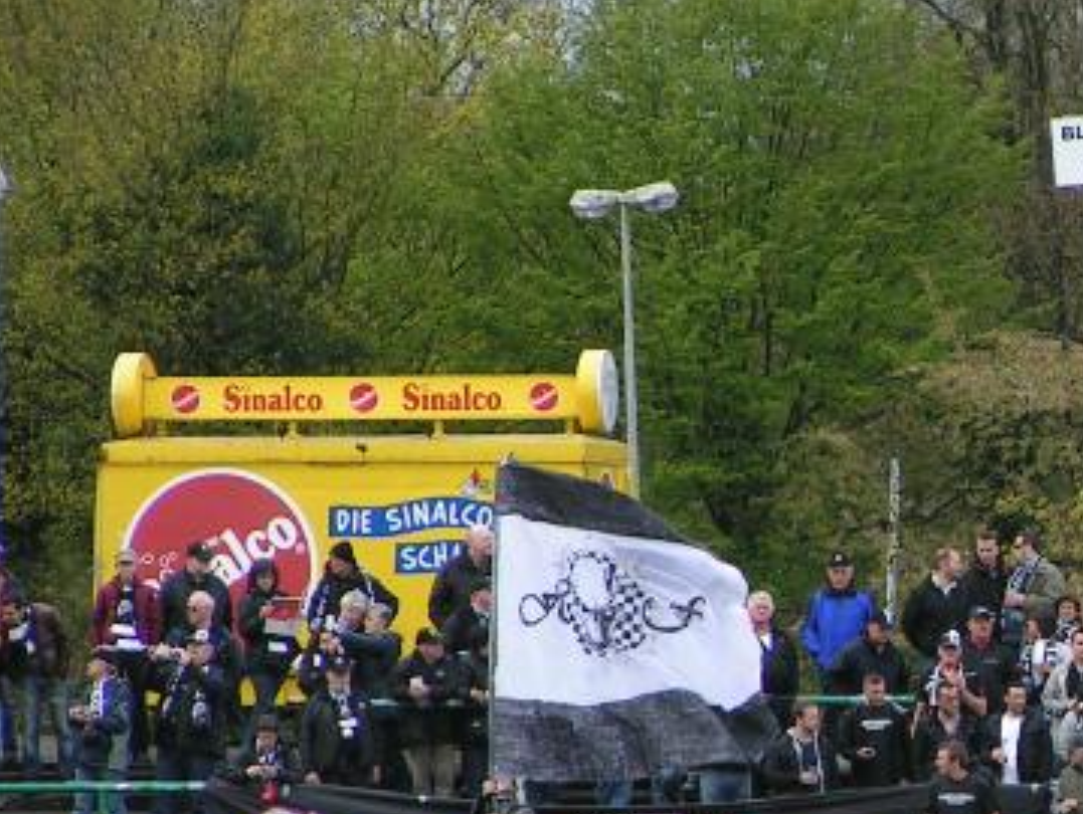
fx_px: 19730
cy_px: 558
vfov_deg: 2.4
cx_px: 1146
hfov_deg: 3.1
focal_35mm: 630
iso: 50
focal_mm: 43.3
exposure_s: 1/320
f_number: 4.5
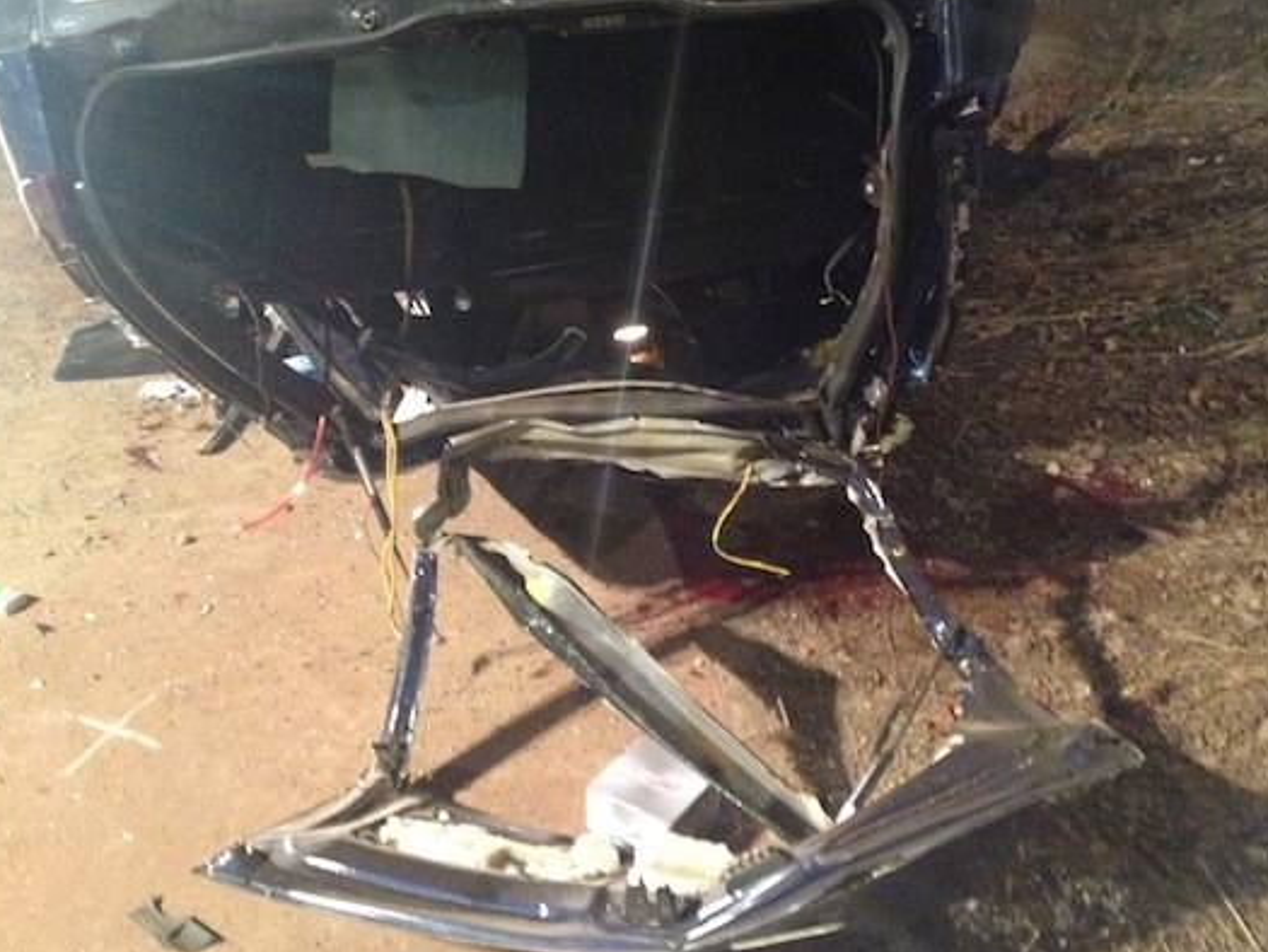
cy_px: 462
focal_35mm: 40
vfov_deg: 36.0
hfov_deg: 46.8
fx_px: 1466
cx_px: 655
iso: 640
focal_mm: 4.28
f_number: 2.4
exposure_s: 1/15
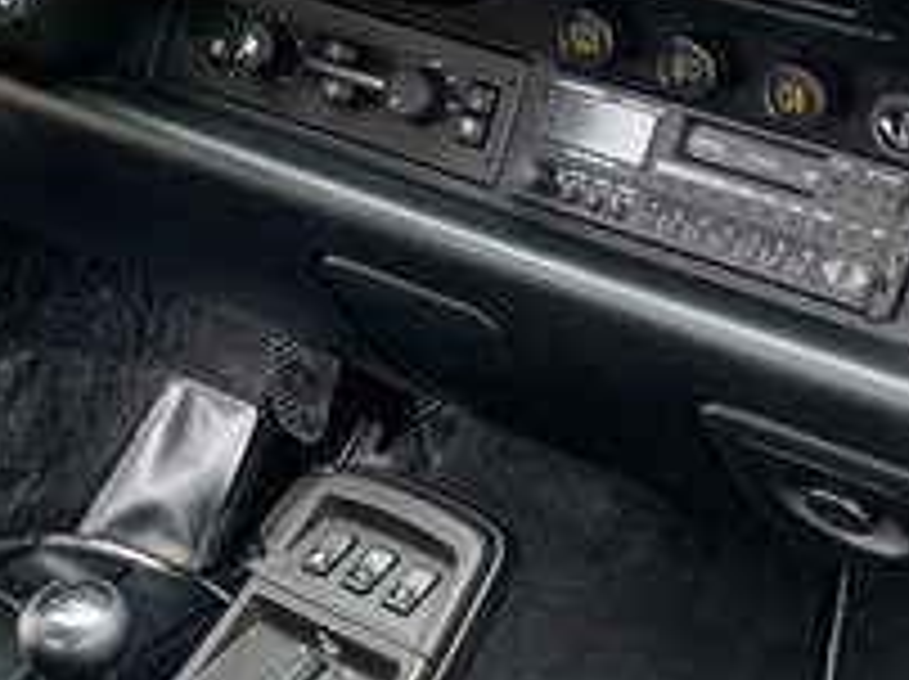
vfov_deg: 14.9
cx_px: 189
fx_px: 2597
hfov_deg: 19.7
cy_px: 473
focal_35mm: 99
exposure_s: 1/134
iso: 32
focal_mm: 4.2
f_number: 1.6
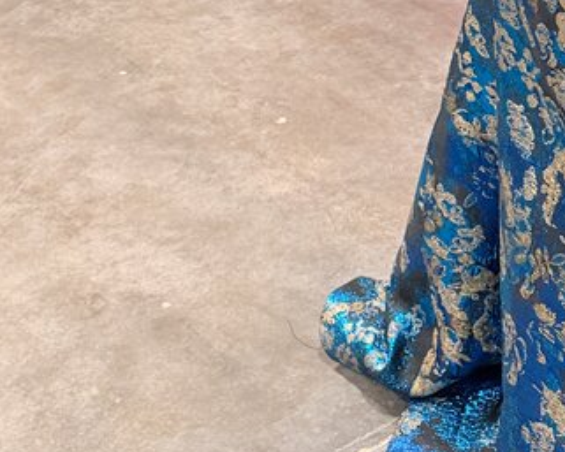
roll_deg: +2.6
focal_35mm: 82
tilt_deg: -10.9
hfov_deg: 23.3
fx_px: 1372
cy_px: -337
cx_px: 278
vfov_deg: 16.1
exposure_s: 1/60
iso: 160
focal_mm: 6.76
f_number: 1.78
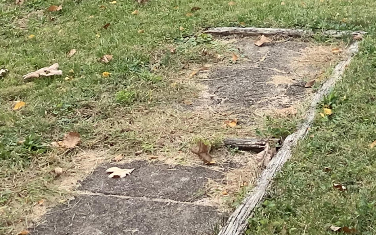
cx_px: 322
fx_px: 1065
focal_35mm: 104
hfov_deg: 19.7
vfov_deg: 11.9
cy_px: -134
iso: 25
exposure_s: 1/130
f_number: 2.4
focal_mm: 3.3
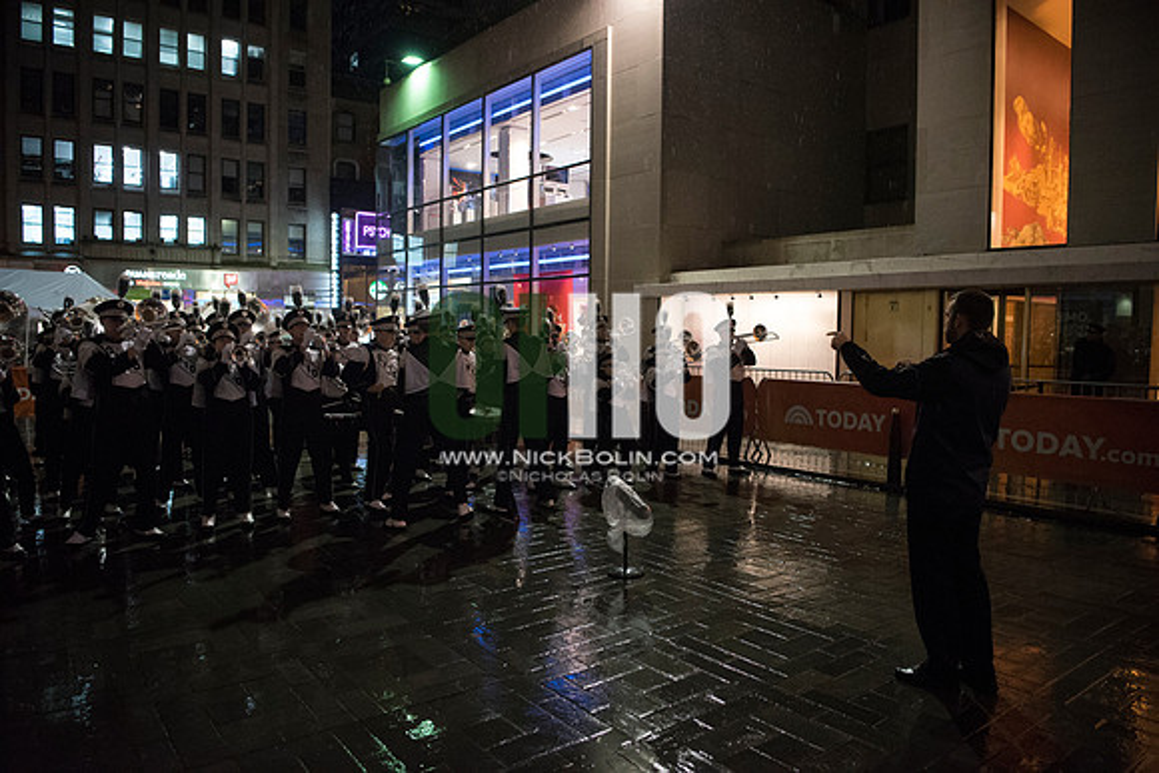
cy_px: 386
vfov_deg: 53.2
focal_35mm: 24
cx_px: 580
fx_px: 773
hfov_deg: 73.7
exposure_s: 1/320
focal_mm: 24
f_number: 2.8
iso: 8000
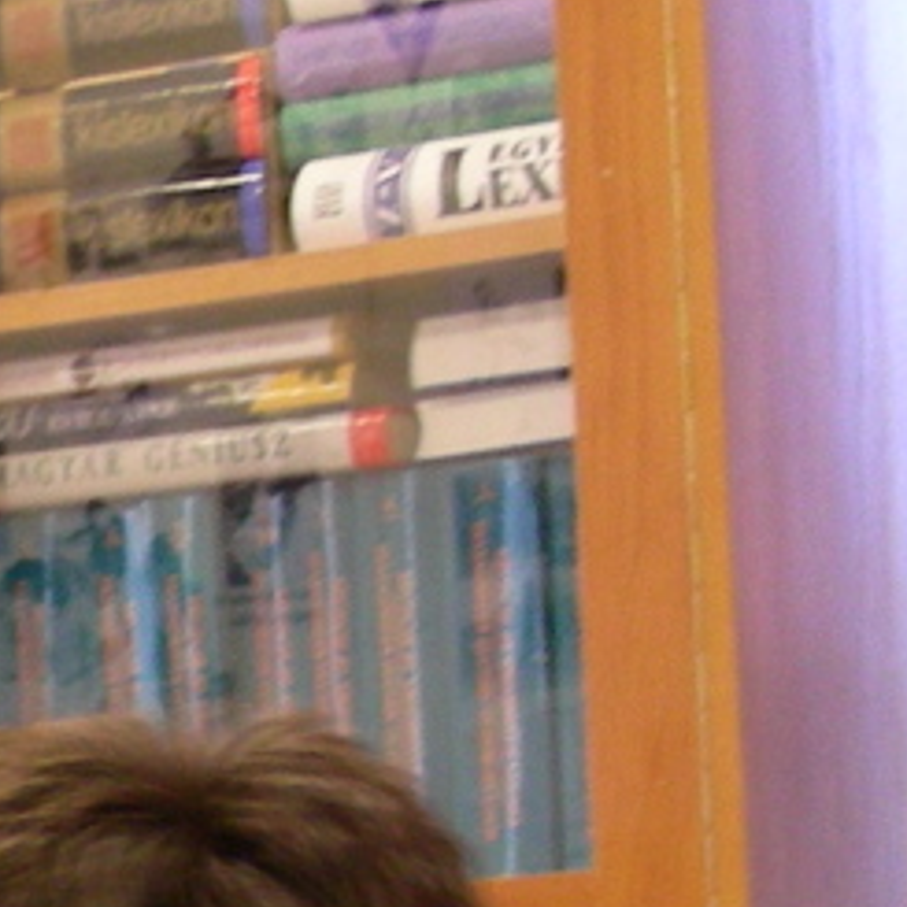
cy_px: 1699
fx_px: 9575
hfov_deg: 5.2
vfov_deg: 5.3
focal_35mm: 323
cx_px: -1362
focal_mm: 11.7
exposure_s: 1/4.1
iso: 121
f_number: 3.5
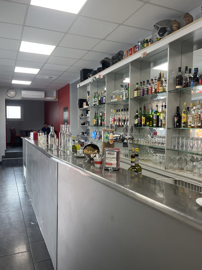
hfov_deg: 53.1
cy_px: 135
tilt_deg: -3.3
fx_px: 202
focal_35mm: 26
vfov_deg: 67.3
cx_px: 101
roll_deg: +0.6
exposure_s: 1/100
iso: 125
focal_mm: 5.1
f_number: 1.6
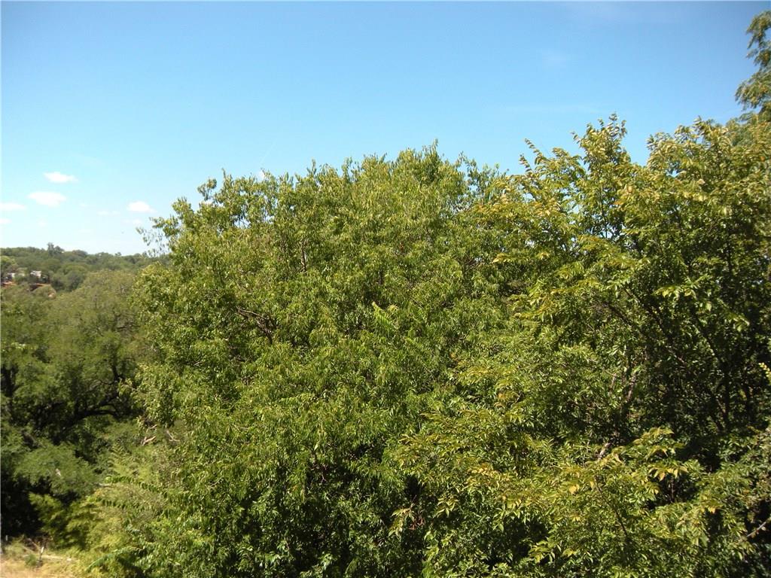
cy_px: 289
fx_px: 780
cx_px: 386
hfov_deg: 52.6
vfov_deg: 40.7
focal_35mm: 35
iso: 89
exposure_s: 1/468
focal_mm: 5.9
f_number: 3.8
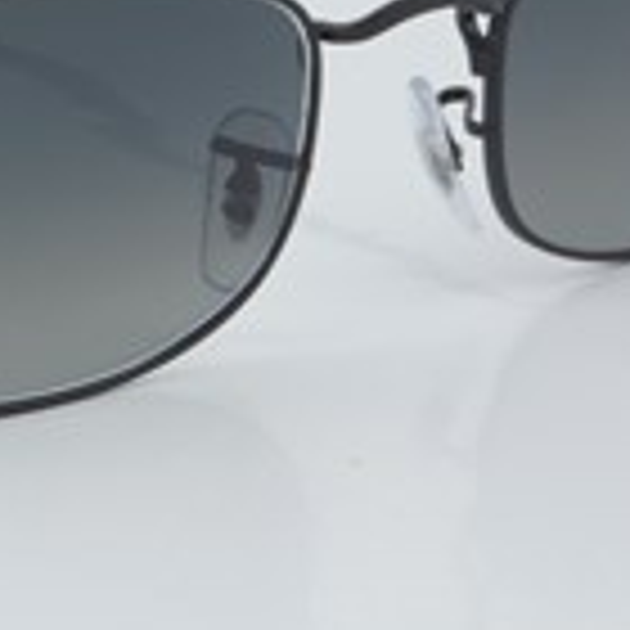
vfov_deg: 8.7
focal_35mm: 200
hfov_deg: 8.7
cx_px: 9
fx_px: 4123
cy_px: 140
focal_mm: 55
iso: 100
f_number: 29
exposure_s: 1/4
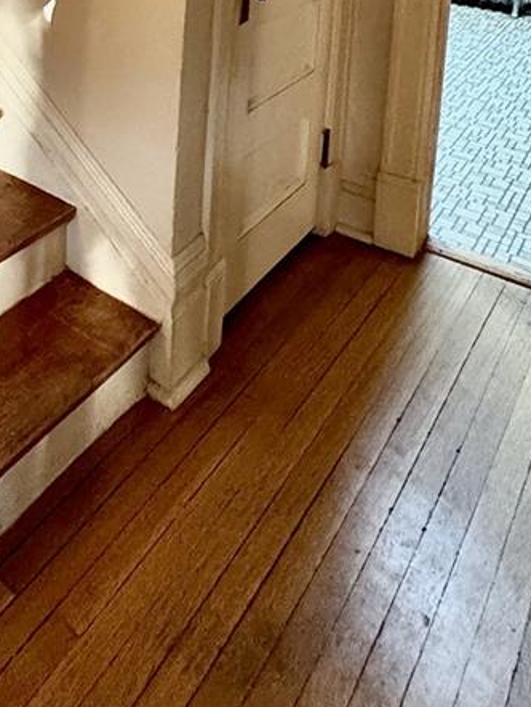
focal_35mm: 38
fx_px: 776
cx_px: -133
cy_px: -109
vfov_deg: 38.4
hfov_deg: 30.8
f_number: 2.2
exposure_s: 1/60
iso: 640
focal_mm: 2.22
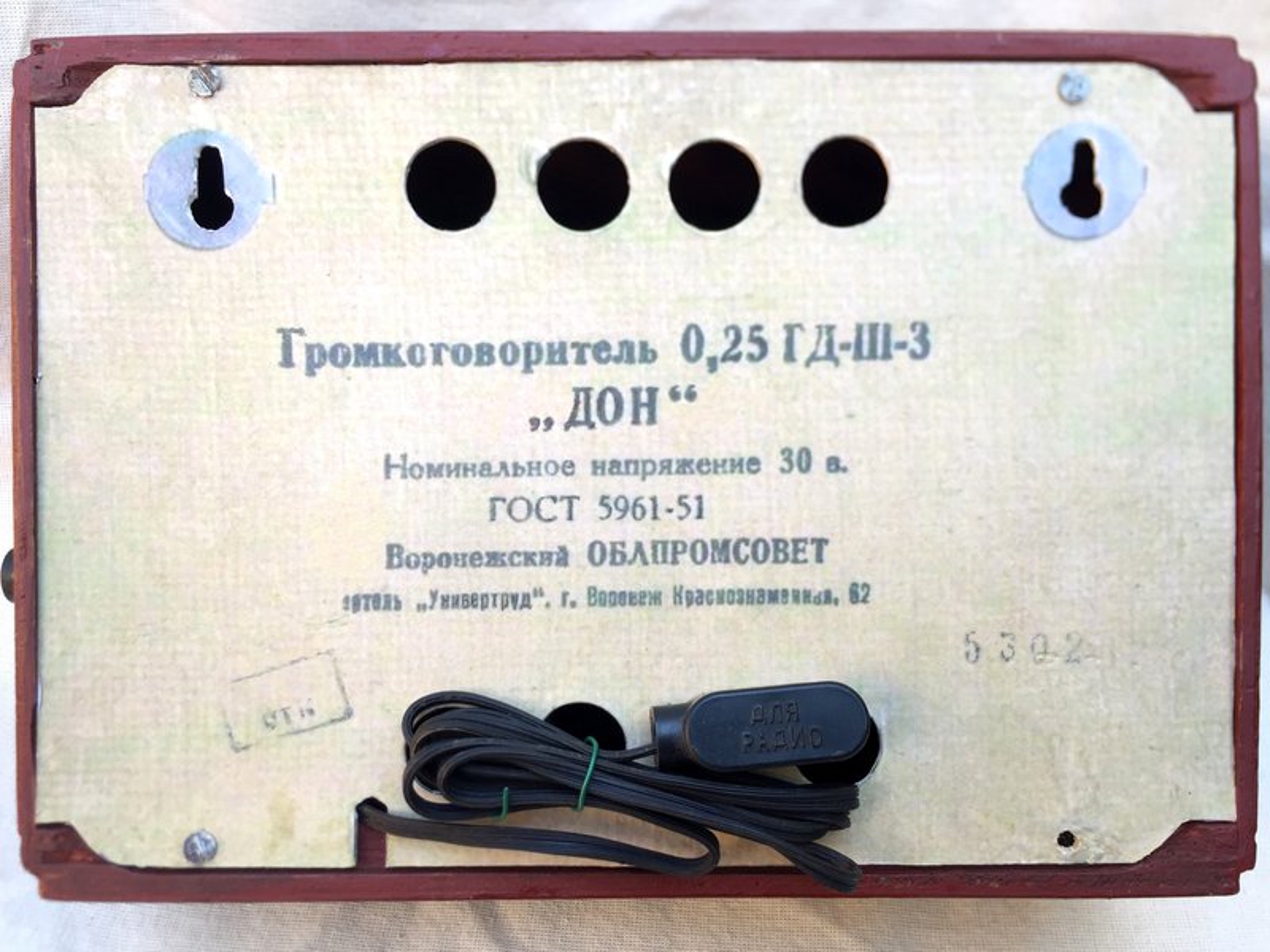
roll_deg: -2.8
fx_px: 1064
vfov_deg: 48.2
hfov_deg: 61.7
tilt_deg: -44.2
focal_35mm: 29
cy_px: 476
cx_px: 635
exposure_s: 1/107
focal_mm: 4.15
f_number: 2.2
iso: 32
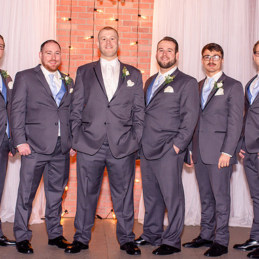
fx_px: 576
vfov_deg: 25.4
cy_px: 130
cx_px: 133
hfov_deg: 25.4
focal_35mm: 68
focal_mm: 35
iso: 250
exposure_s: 1/250
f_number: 2.8
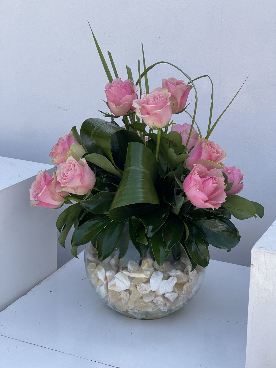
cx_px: 138
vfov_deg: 30.3
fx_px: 680
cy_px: 184
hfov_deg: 22.9
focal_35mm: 64
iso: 20
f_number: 2.2
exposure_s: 1/453
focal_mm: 7.5
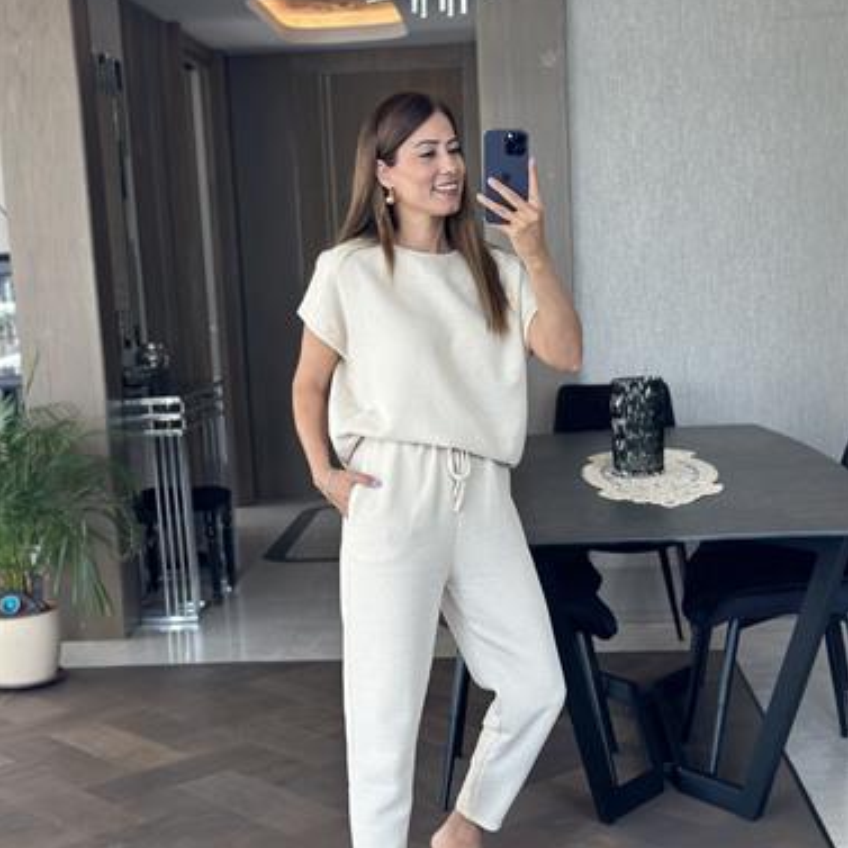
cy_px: 520
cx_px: 425
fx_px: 1580
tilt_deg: -16.4
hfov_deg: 30.0
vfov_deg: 29.9
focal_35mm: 57
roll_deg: +2.8
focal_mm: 6.86
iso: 125
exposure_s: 1/106
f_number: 1.78
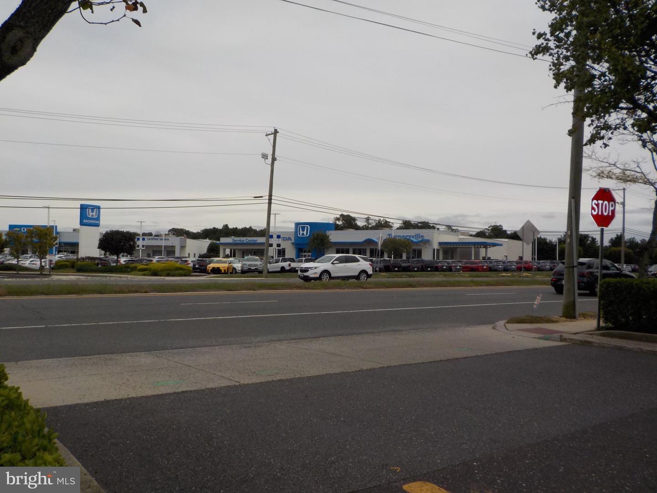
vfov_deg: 46.8
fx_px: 569
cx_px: 328
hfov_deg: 60.0
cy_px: 246
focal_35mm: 30
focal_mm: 4.1
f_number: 3.3
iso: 125
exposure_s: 1/2000
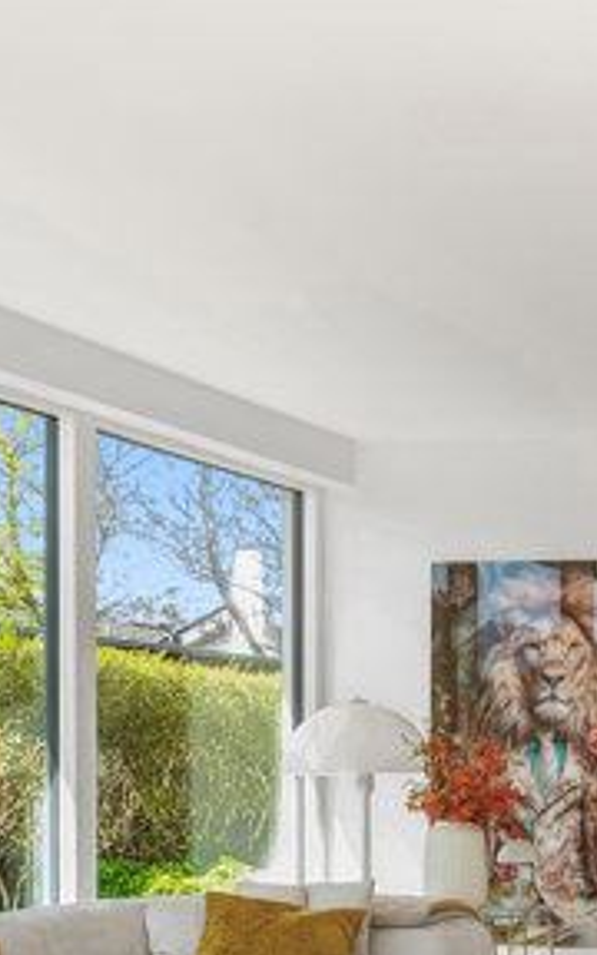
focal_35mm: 52
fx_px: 1350
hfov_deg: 19.9
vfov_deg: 37.1
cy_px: 814
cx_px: 1002
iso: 800
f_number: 7.1
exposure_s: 1/25
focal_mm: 18.3
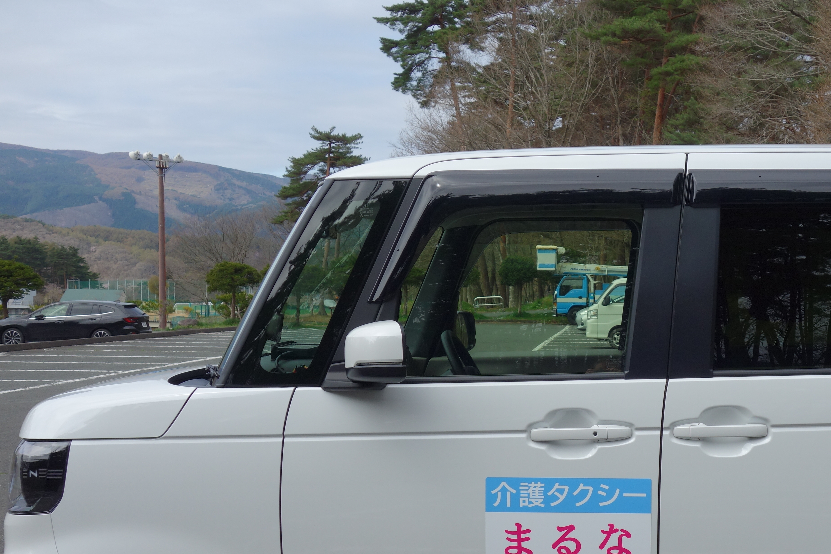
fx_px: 1269
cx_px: 590
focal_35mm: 55
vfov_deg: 24.4
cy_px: 399
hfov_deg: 35.7
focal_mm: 13.75
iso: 125
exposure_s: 1/500
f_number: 5.6
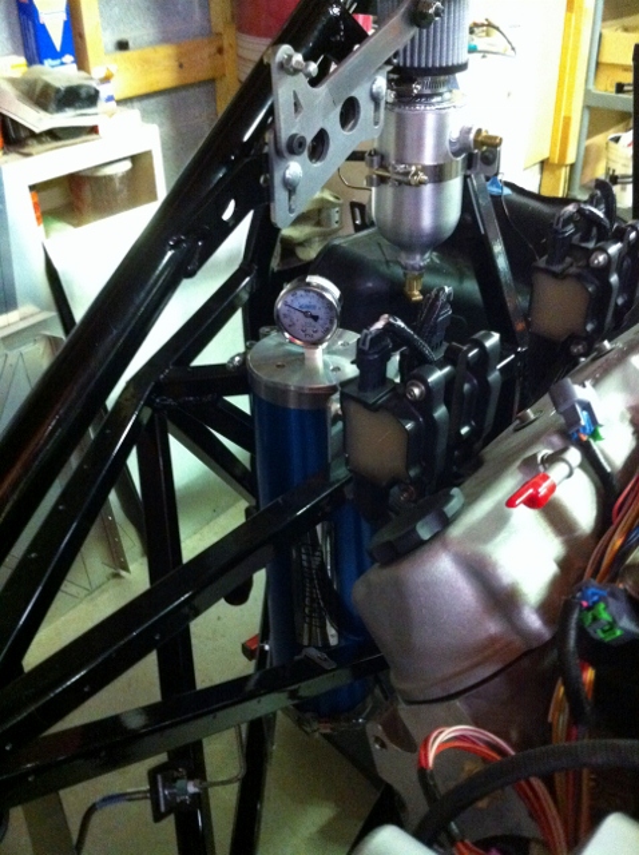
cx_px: 320
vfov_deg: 52.7
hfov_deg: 40.6
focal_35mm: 35
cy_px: 428
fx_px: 864
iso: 1000
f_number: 2.8
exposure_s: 1/17
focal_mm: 3.85
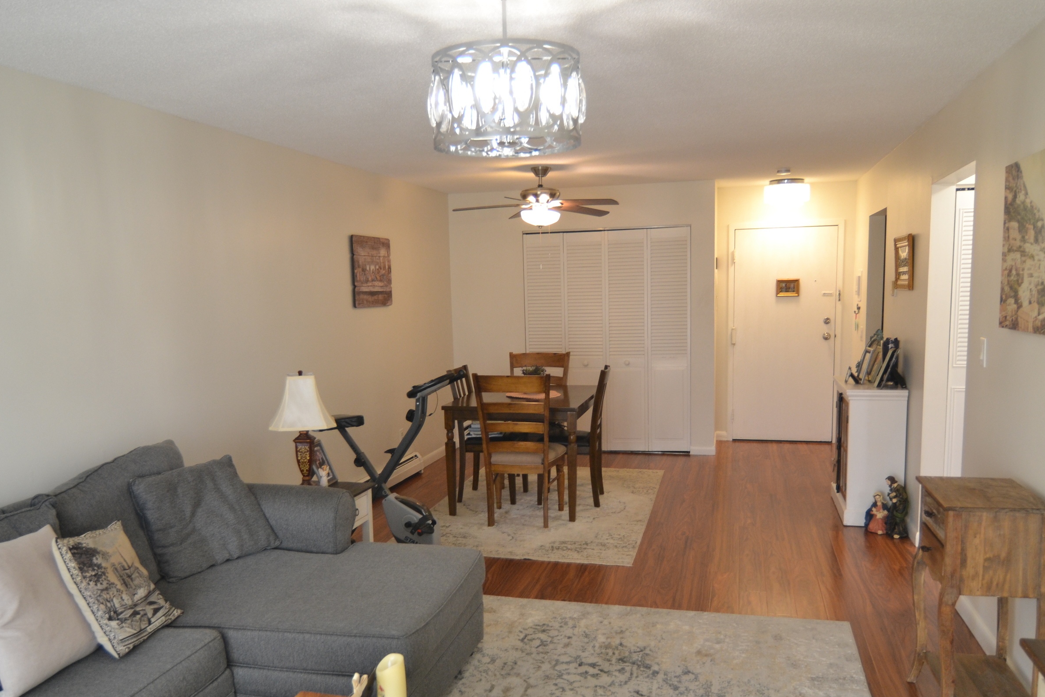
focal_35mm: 27
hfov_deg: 67.4
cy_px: 403
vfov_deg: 47.8
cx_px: 515
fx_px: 784
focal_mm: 14
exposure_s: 1/60
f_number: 4
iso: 450
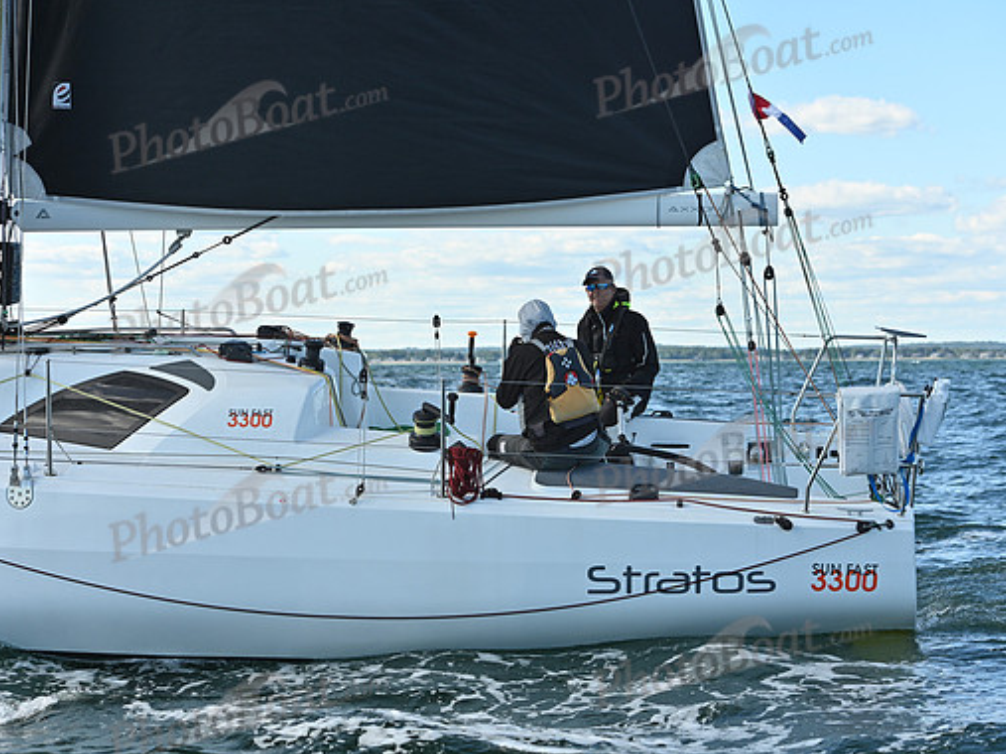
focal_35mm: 77
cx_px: 492
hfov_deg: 25.3
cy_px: 380
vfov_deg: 19.1
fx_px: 2237
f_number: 5.6
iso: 320
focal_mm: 70
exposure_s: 1/1250
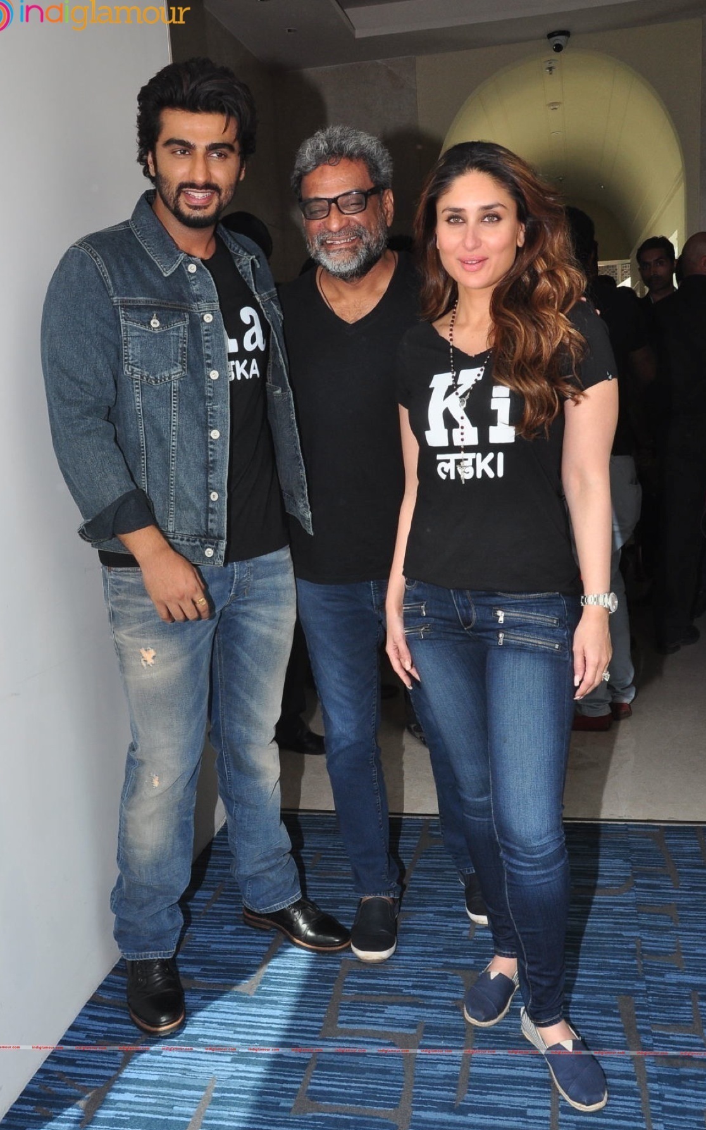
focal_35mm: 34
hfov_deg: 37.3
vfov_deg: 56.7
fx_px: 1047
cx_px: 350
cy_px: 562
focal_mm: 22
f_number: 13
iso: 500
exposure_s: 1/125
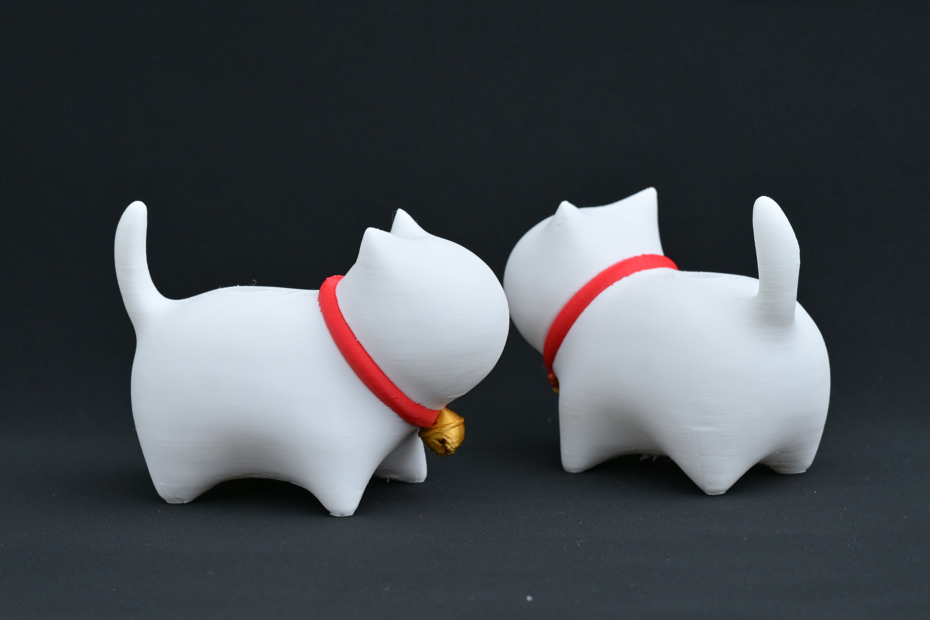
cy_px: 310
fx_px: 2351
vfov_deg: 15.0
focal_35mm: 91
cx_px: 465
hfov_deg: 22.4
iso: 500
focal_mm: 61
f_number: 11
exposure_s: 1/100
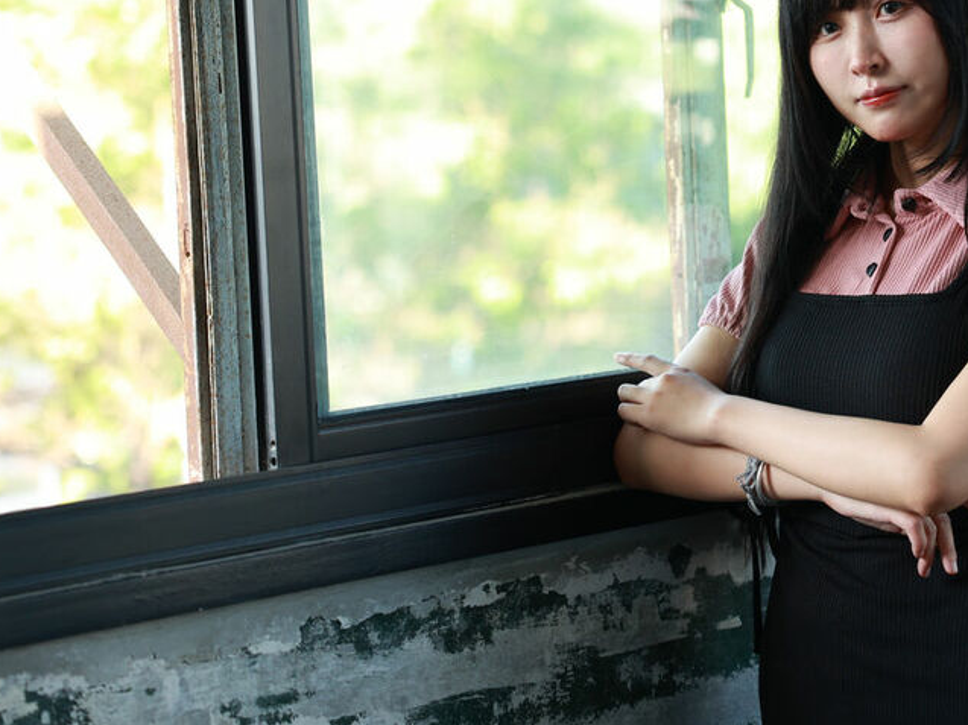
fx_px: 3102
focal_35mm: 111
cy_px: 275
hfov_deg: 17.7
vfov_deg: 13.3
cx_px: 690
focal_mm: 70
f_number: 2.8
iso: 400
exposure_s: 1/200
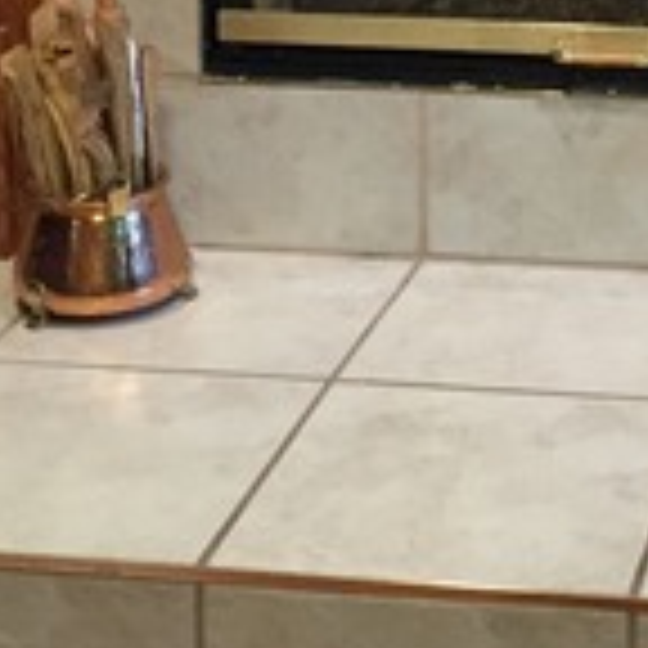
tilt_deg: -8.7
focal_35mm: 114
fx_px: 2414
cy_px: -256
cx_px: 774
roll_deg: -0.2
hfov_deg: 14.8
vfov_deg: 14.5
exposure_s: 1/30
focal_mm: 4.15
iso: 160
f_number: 2.2
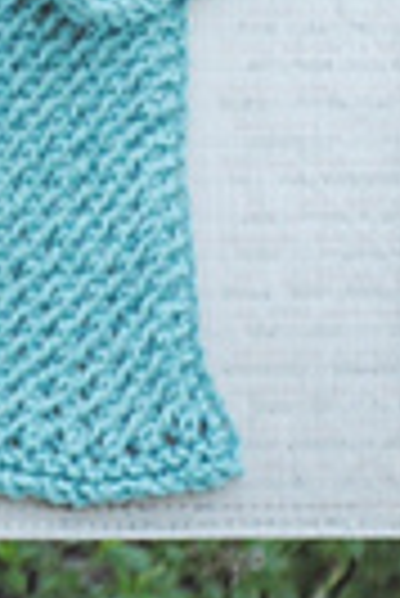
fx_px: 8178
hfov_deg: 2.8
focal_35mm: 492
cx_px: -133
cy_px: -310
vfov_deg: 4.2
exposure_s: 1/200
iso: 800
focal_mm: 68
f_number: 4.2
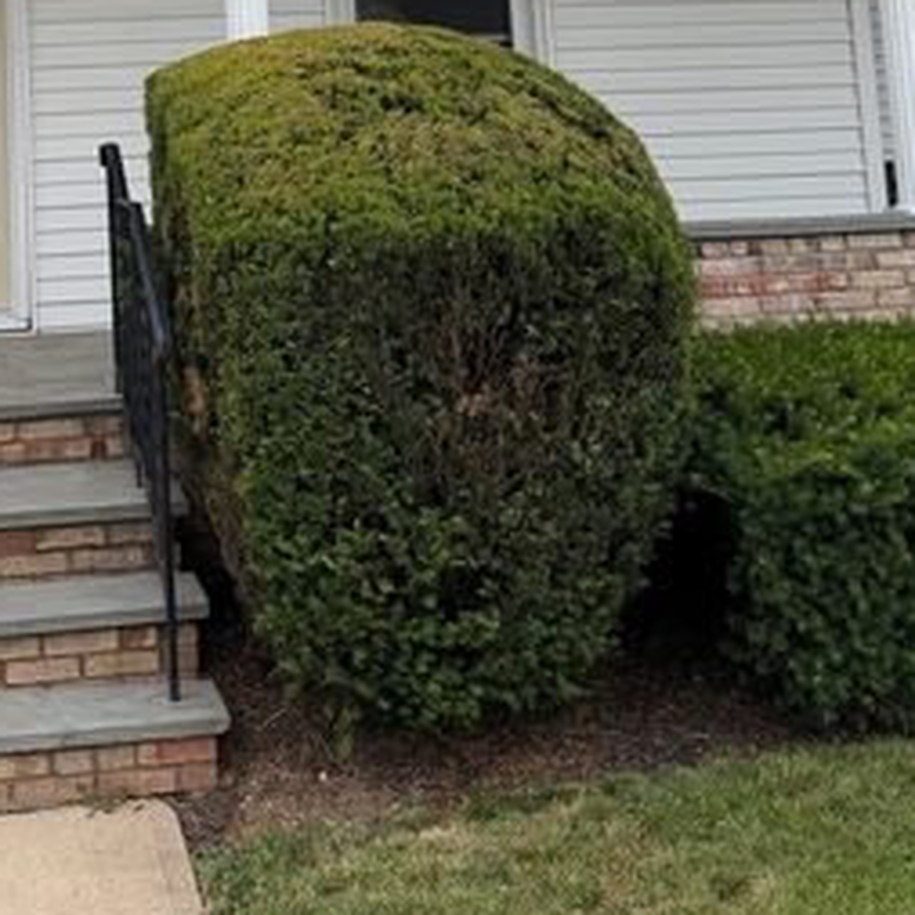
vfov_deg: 27.7
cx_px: 188
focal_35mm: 56
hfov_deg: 29.9
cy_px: -114
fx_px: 1675
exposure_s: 1/1139
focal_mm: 6.76
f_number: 1.78
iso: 100
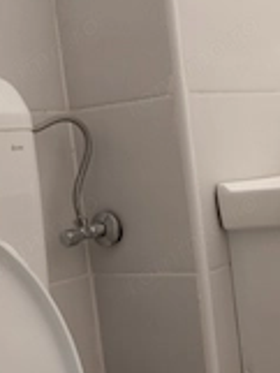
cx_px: 275
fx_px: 775
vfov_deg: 26.7
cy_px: 280
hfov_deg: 19.9
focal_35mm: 72
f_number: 1.8
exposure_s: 1/33.3
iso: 320
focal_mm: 4.22
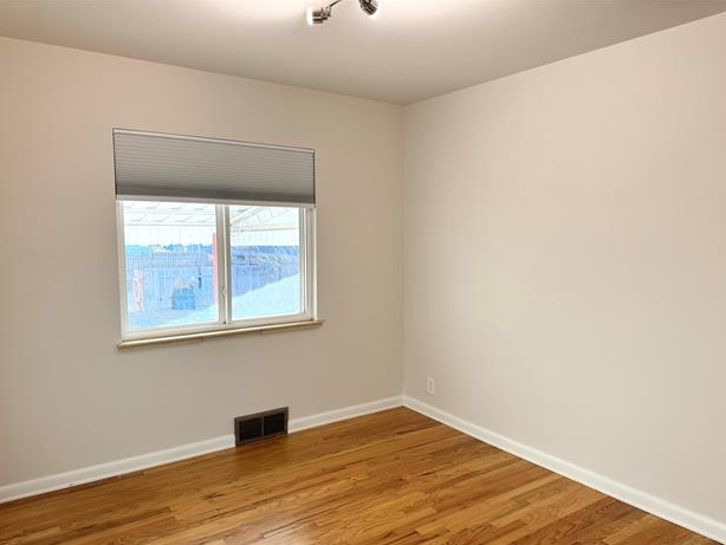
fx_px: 525
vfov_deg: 54.9
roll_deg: -0.3
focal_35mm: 25
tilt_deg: -6.6
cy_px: 283
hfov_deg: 69.4
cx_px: 358
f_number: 1.78
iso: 100
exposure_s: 1/127
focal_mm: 6.76
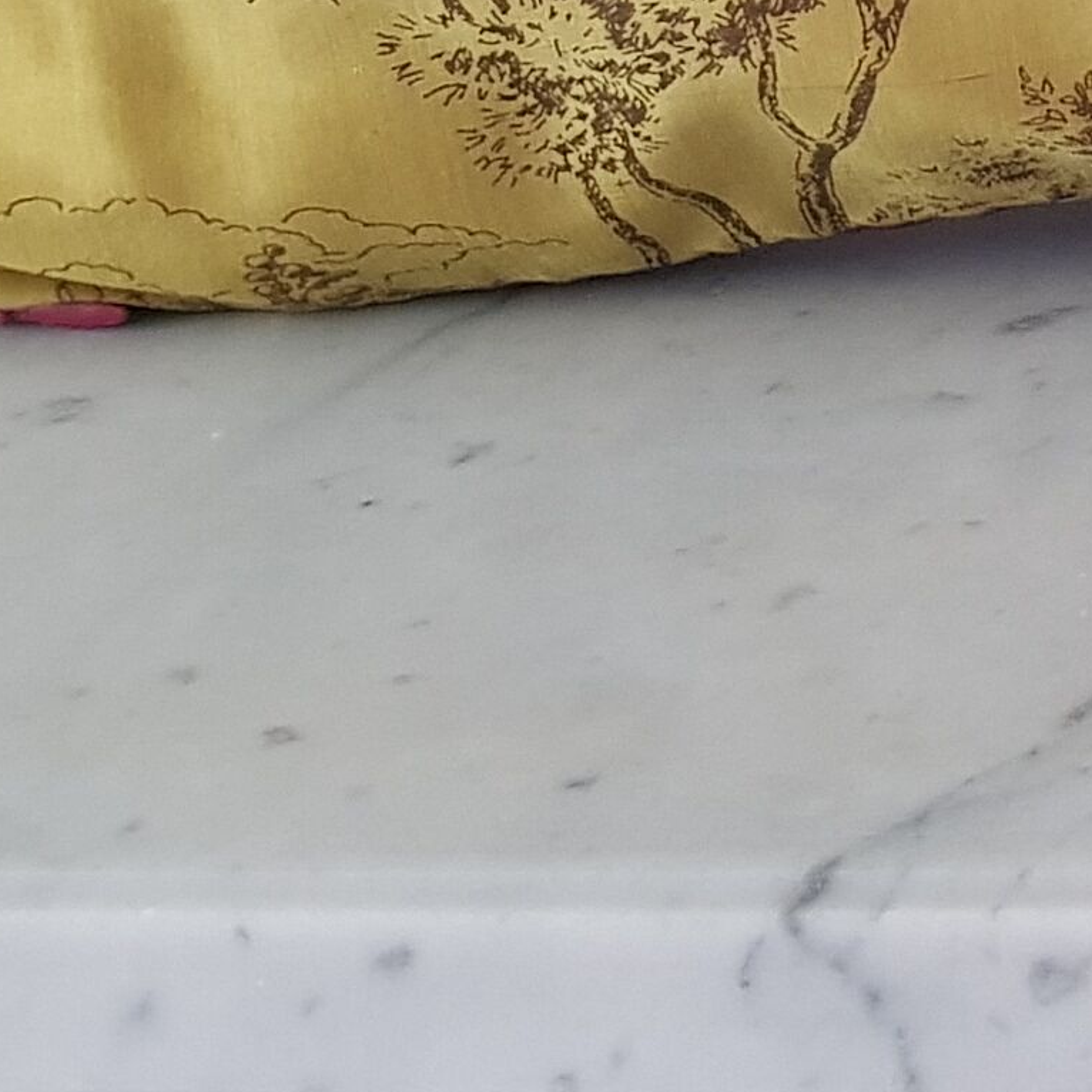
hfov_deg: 12.8
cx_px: 2079
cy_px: -403
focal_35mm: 121
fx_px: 4319
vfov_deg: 13.8
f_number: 1.7
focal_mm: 4.2
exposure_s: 1/33
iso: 250
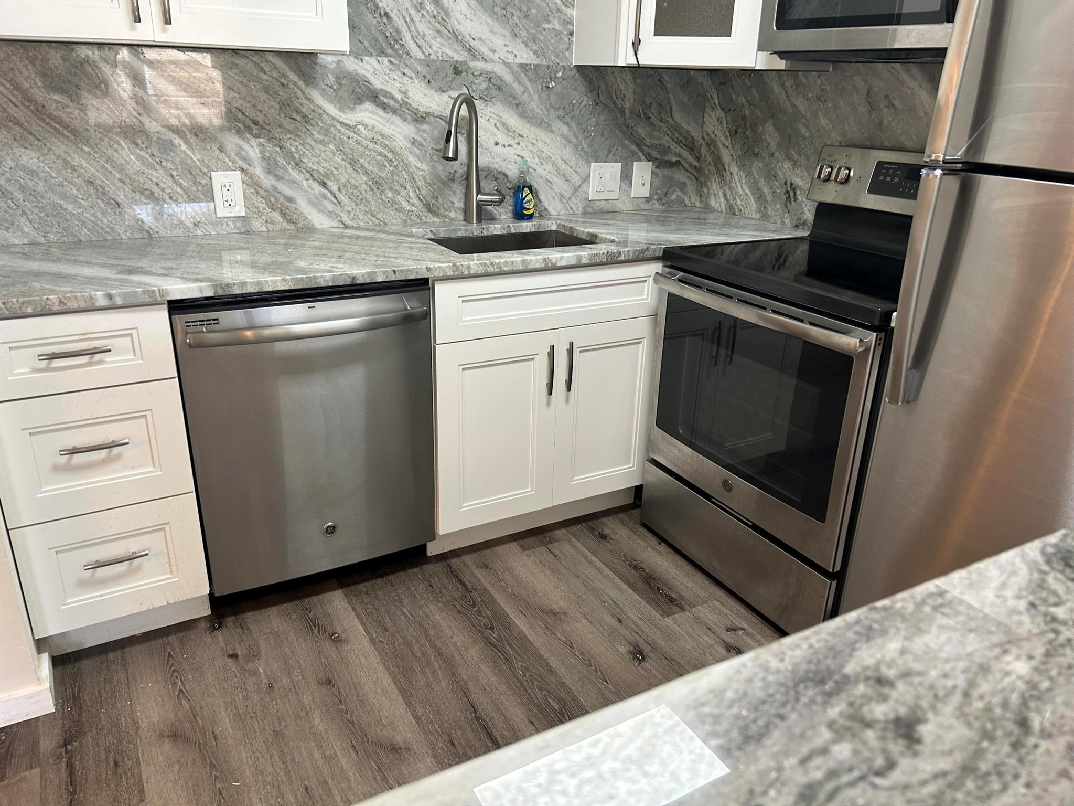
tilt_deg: -21.5
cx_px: 537
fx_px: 807
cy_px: 403
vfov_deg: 53.1
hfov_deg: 67.3
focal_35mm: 26
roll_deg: -1.0
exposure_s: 1/60
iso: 100
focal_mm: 5.7
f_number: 1.5
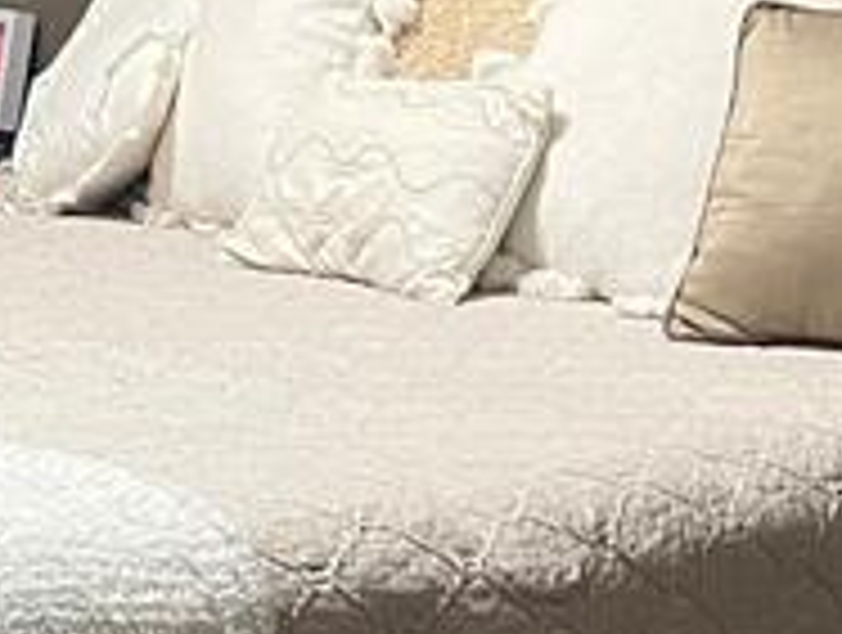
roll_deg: -0.7
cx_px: 77
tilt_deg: -9.4
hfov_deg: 13.7
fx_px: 3461
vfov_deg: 10.5
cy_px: 342
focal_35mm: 142
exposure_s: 1/60
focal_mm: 5.1
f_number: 1.6
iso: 320
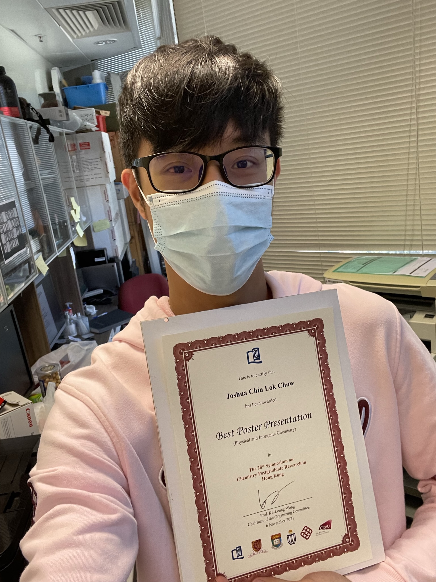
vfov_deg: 60.0
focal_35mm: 30
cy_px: 291
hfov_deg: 46.8
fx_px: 504
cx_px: 218
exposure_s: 1/50
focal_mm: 2.71
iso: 320
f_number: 2.2
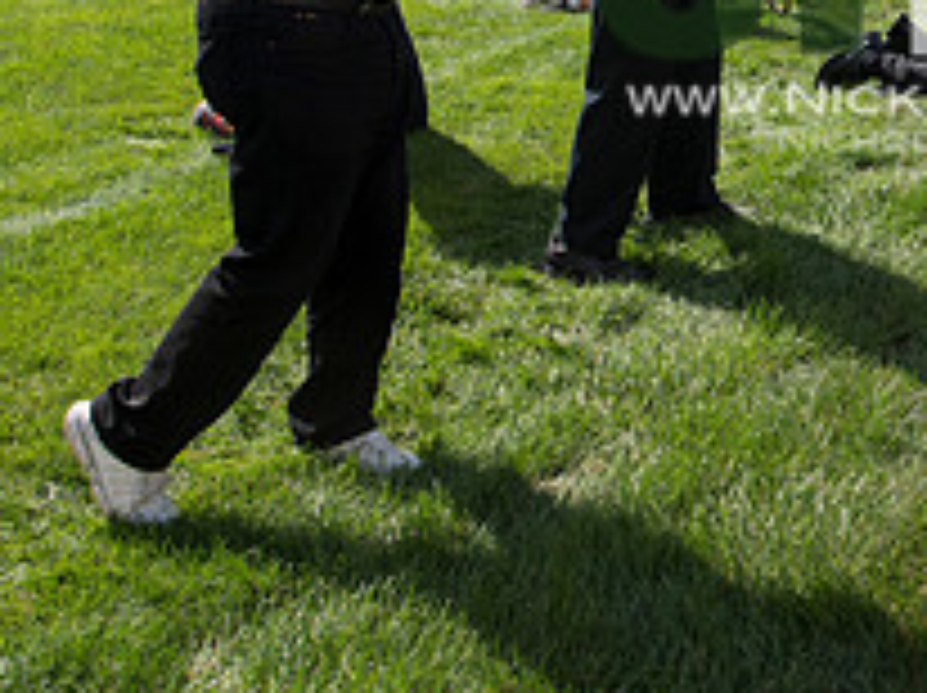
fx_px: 1739
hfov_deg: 28.0
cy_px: -61
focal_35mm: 65
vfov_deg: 21.4
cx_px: 936
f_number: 4.5
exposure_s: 1/1600
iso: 250
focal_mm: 24
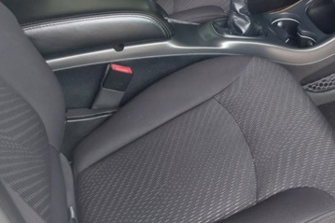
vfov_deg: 22.7
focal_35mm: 58
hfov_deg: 32.9
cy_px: 16
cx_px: 294
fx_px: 539
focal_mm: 5.23
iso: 250
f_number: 1.8
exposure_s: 1/50
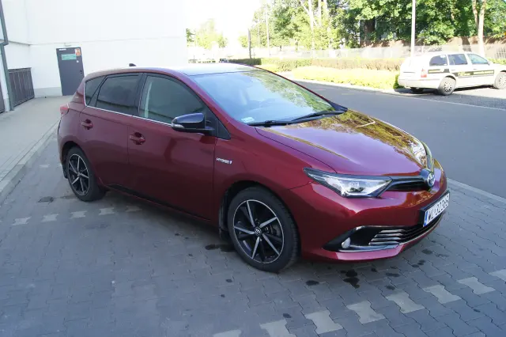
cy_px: 168
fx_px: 421
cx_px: 253
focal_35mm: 30
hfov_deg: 62.0
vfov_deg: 43.6
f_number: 5.6
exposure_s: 1/40
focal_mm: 20
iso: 100
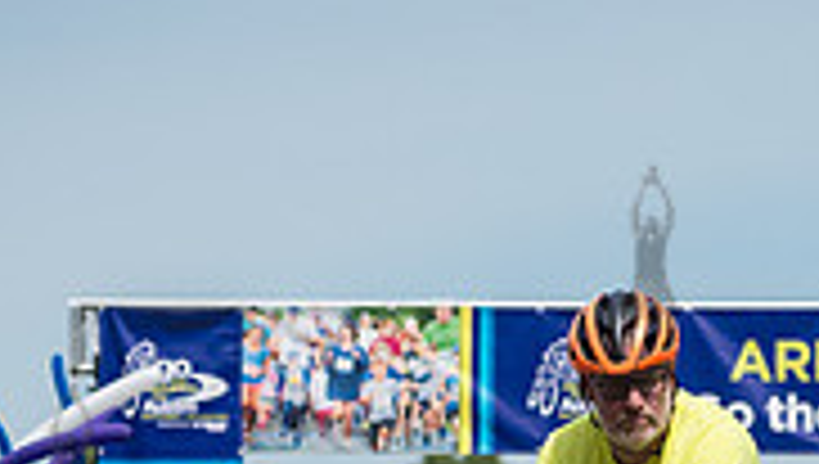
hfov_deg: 6.0
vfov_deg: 3.4
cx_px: 631
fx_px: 7786
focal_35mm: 358
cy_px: 678
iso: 250
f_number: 4.5
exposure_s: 1/2500
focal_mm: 105
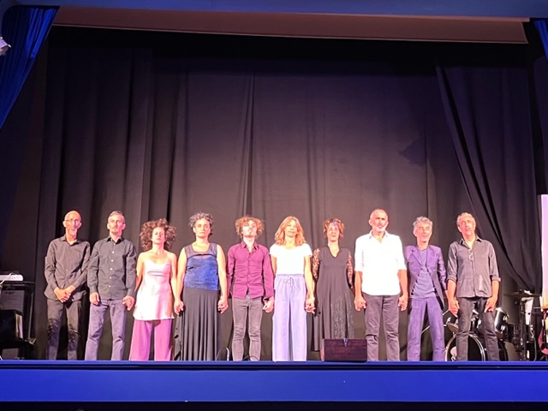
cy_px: 206
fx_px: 412
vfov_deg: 53.1
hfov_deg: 67.3
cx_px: 274
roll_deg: +1.6
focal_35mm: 26
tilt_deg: +20.1
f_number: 1.6
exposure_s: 1/33
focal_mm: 5.1
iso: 500
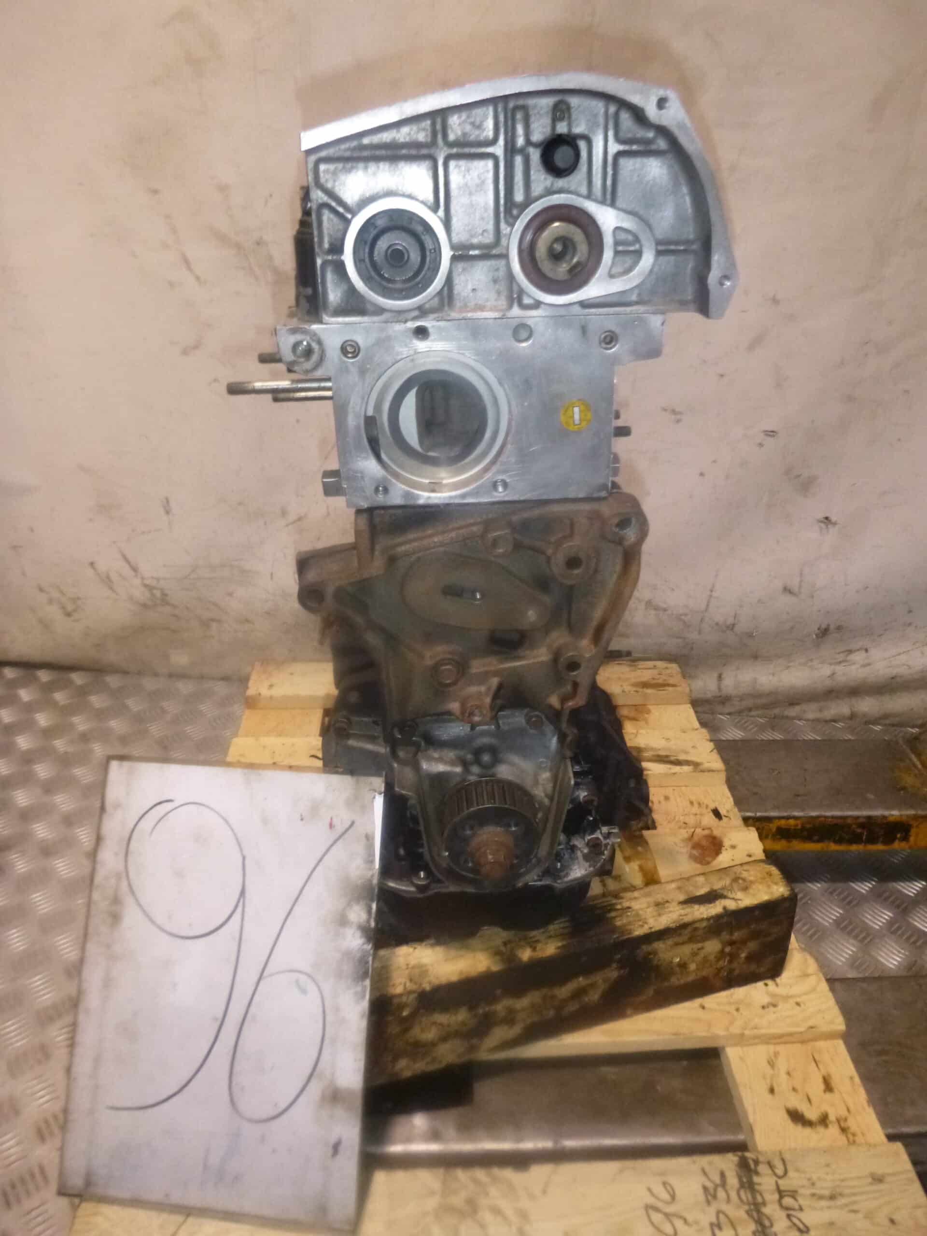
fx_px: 893
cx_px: 464
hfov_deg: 54.9
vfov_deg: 69.4
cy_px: 618
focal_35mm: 25
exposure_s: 1/60
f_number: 3.9
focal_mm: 4.5
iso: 320
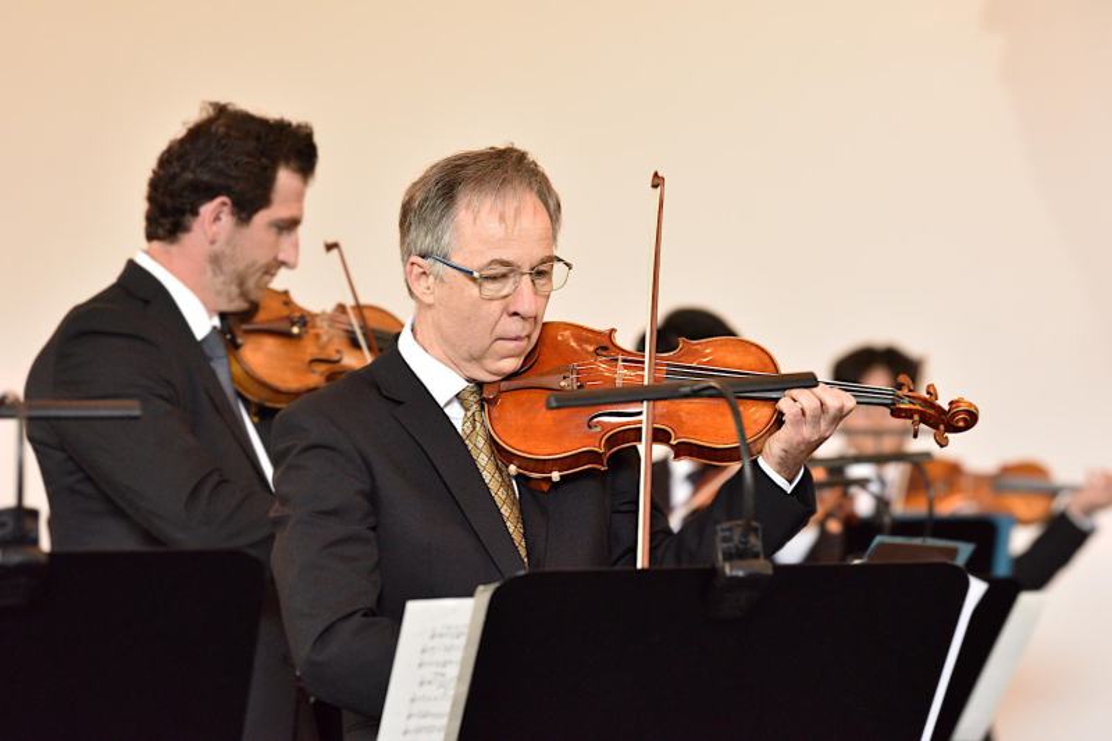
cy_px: 370
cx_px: 556
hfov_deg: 15.2
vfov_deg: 10.2
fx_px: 4169
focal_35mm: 135
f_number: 4
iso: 5600
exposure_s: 1/160
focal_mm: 135
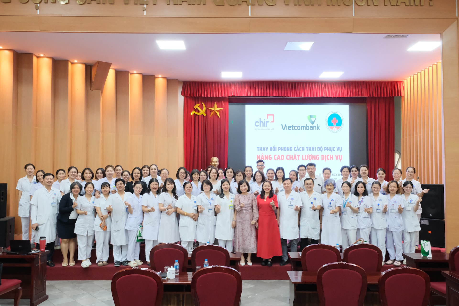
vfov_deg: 45.0
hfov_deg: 63.7
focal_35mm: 29
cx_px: 230
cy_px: 153
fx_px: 370
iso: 6400
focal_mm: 19.6
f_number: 10
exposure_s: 1/20
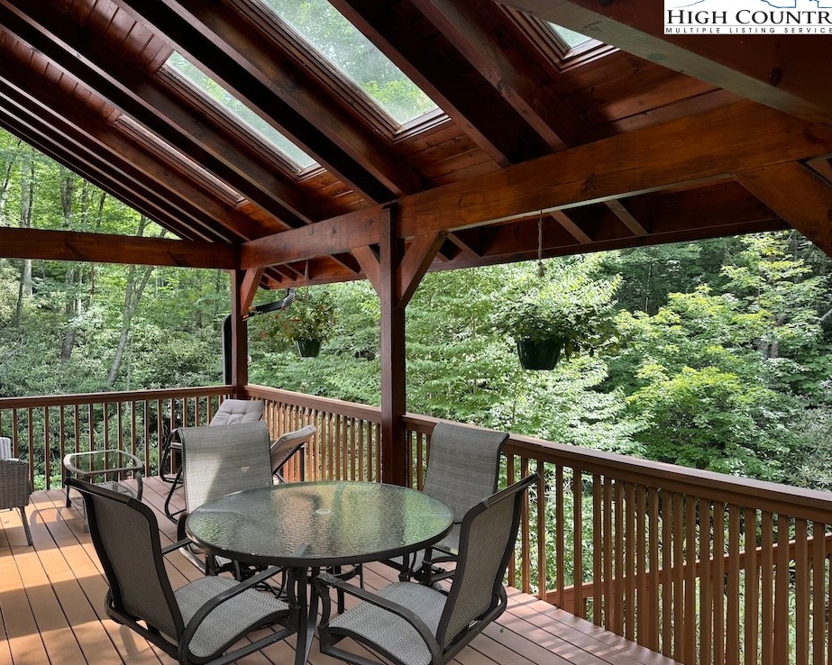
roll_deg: -0.4
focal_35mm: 26
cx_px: 387
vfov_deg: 54.9
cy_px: 334
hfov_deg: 66.0
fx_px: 640
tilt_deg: -1.5
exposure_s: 1/183
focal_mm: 6.76
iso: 64
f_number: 1.78
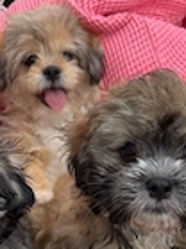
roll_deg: +1.9
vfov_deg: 25.7
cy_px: 188
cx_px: 64
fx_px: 538
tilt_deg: -26.0
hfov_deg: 19.6
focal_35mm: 75
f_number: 1.6
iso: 50
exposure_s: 1/1155
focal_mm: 5.96
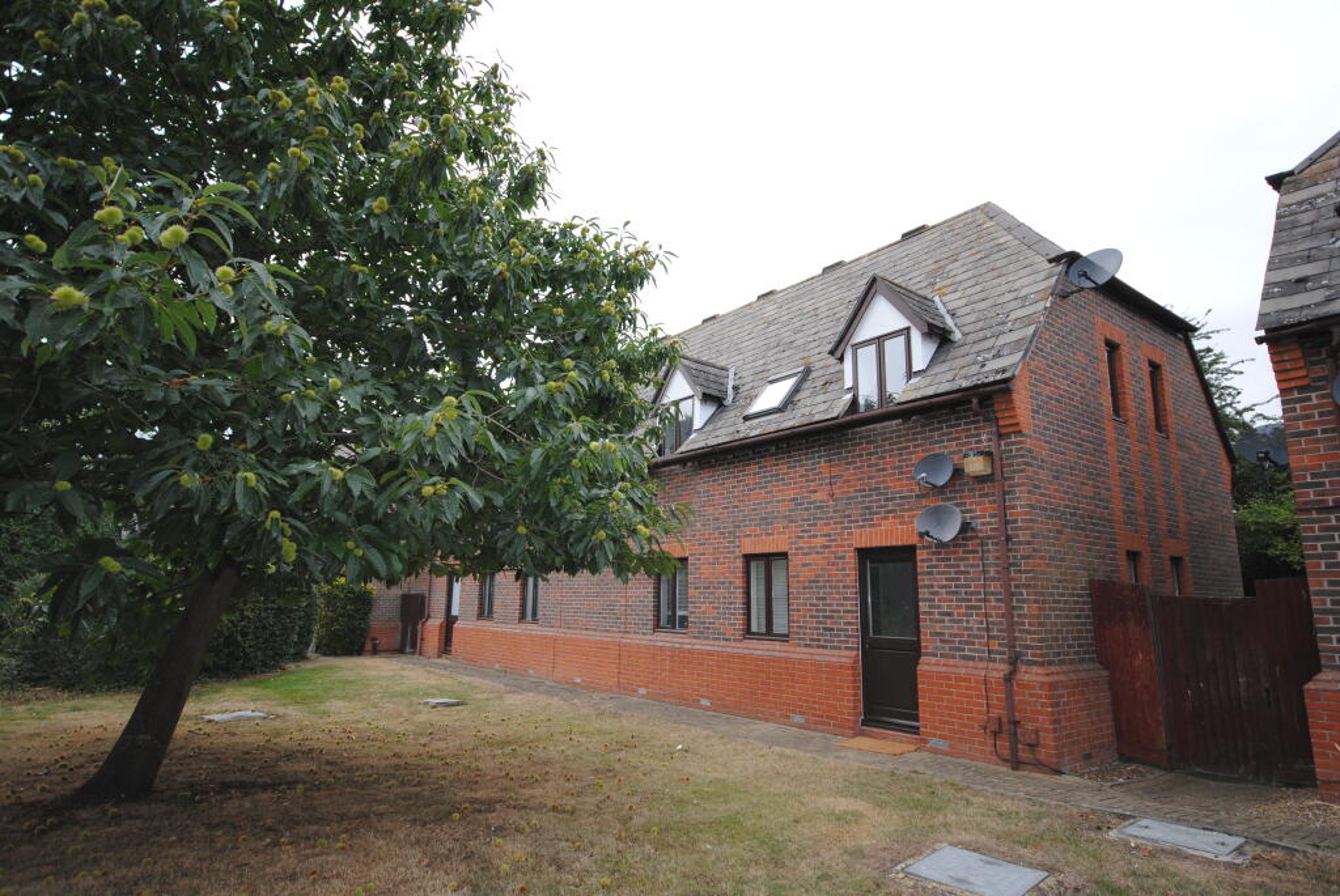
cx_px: 670
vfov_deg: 63.3
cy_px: 448
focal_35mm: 20
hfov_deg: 85.4
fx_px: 727
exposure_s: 1/160
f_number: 5
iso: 100
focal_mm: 13
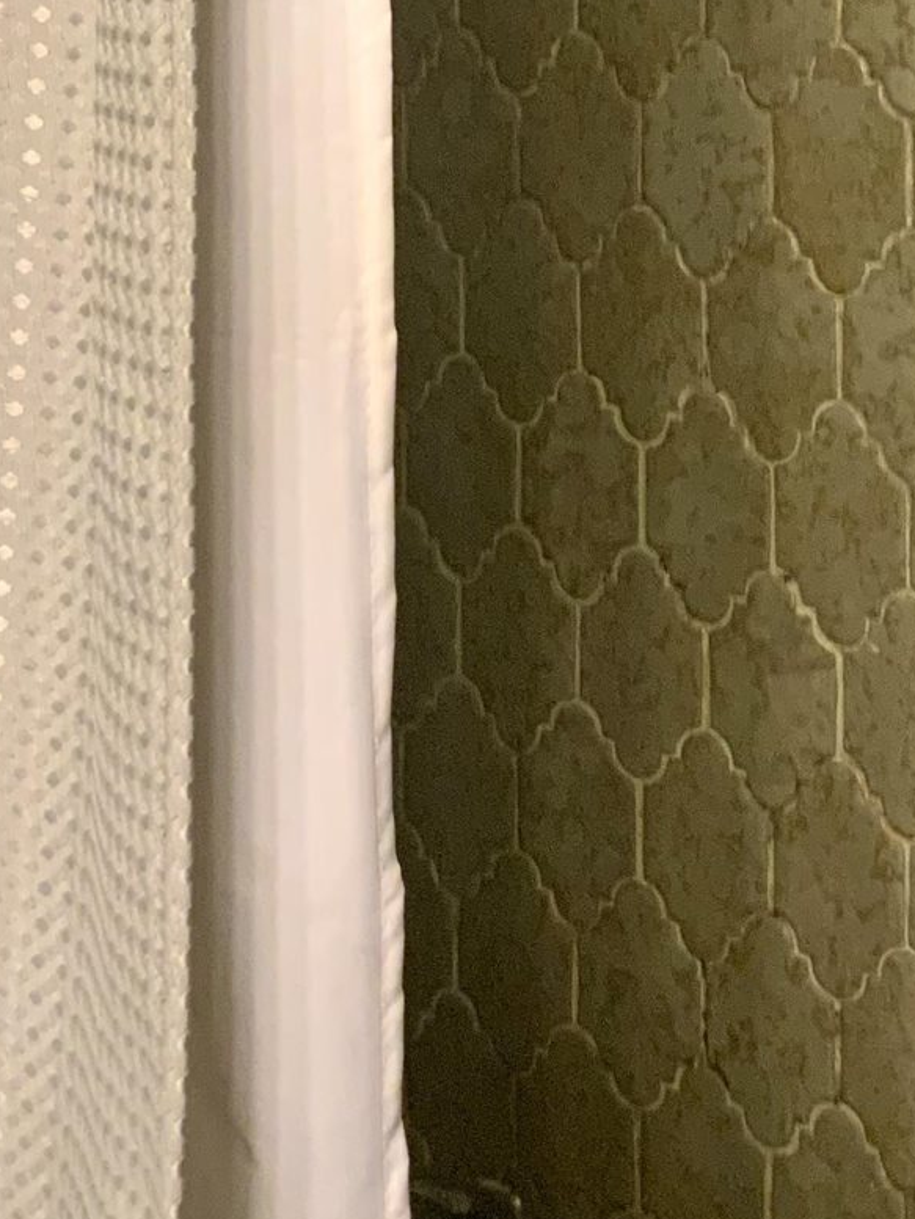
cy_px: 163
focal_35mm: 86
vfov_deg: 22.3
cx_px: 534
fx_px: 3030
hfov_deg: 17.2
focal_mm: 3
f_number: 1.8
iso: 160
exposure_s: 1/60
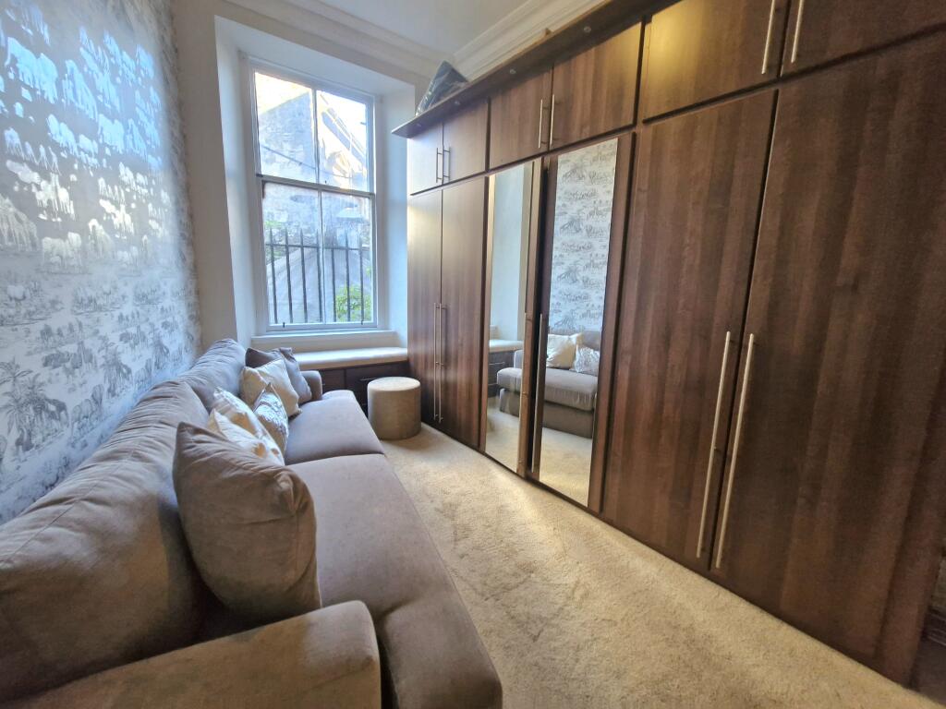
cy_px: 354
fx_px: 355
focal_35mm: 13
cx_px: 473
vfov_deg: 89.9
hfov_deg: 106.2
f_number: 2.2
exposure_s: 1/50
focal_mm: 1.74
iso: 250
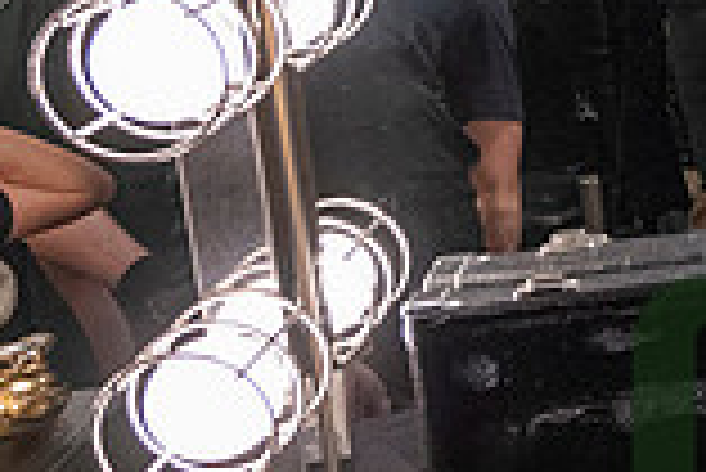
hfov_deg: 19.9
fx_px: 1629
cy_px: -38
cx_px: 1161
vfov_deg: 16.1
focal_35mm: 83
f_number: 4
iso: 1250
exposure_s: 1/160
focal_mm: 14
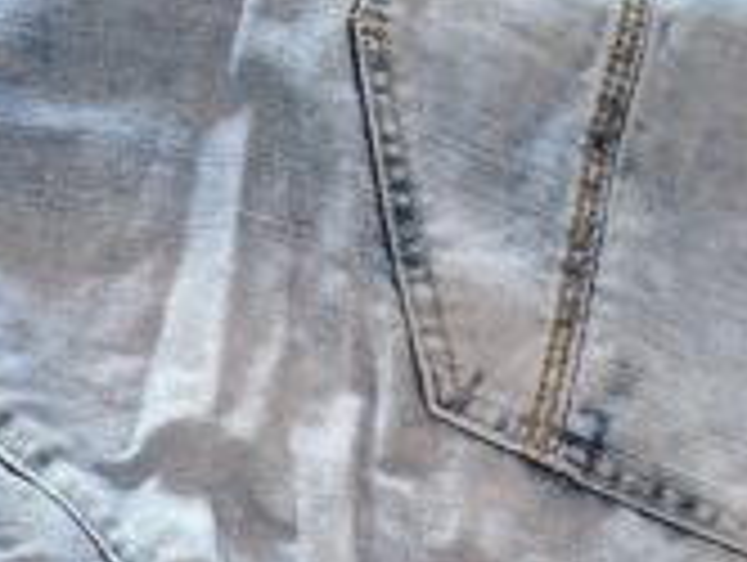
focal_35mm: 83
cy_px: 755
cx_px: 302
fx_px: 1794
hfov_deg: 23.5
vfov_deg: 16.7
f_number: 1.8
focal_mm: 5.54
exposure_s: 1/33
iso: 320
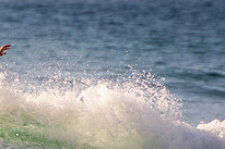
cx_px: -61
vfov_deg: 0.8
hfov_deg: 1.2
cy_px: 164
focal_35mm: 1689
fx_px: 10548
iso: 640
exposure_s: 1/2000
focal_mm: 400
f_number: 5.6
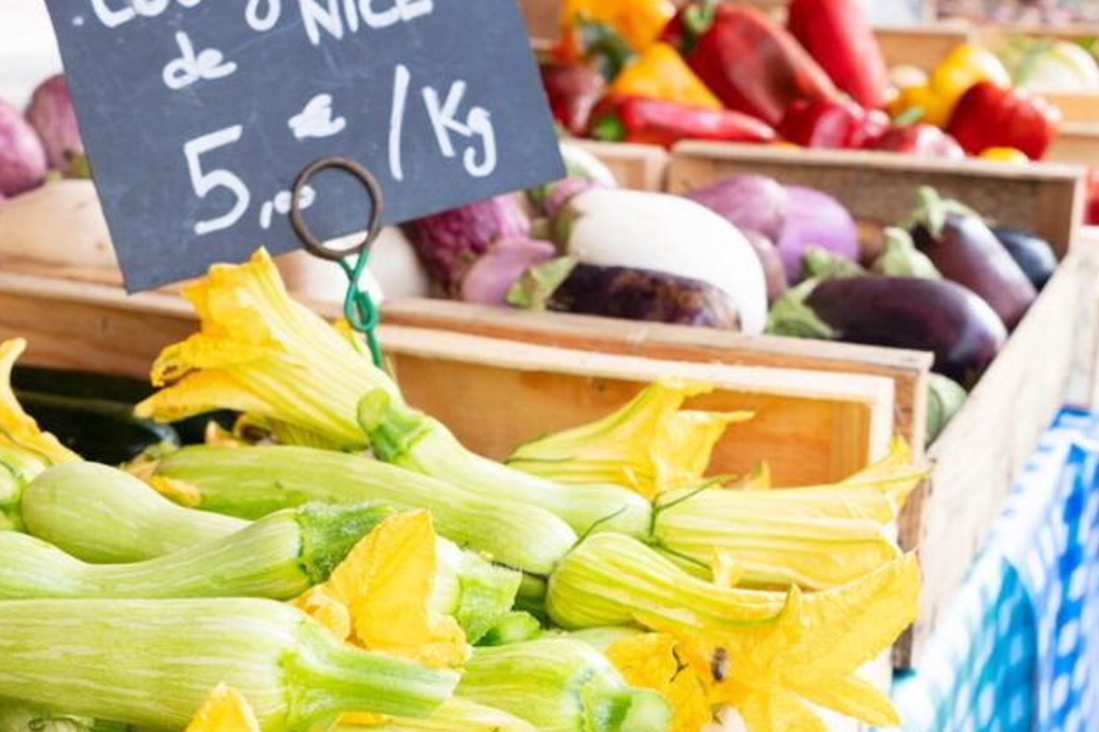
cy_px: 417
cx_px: 398
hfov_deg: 34.8
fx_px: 1740
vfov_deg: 23.7
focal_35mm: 57
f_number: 7.1
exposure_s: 1/100
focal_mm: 35
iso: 400
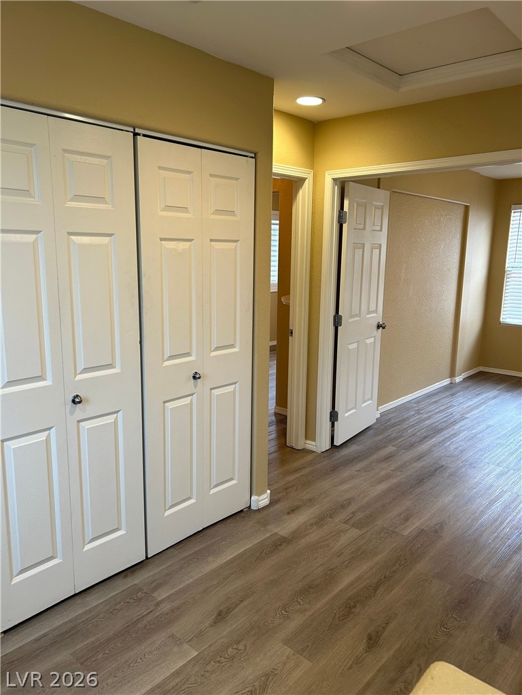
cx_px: 261
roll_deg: -0.7
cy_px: 348
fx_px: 523
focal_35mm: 26
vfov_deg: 67.3
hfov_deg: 53.1
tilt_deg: -11.1
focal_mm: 5.7
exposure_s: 1/60
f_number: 1.5
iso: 64
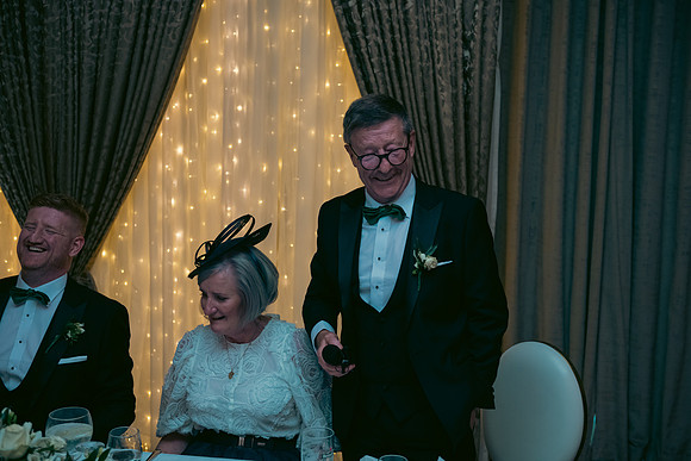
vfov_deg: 28.1
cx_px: 346
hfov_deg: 41.1
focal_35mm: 48
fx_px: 922
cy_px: 230
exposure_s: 1/160
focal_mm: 48
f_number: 3.5
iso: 800
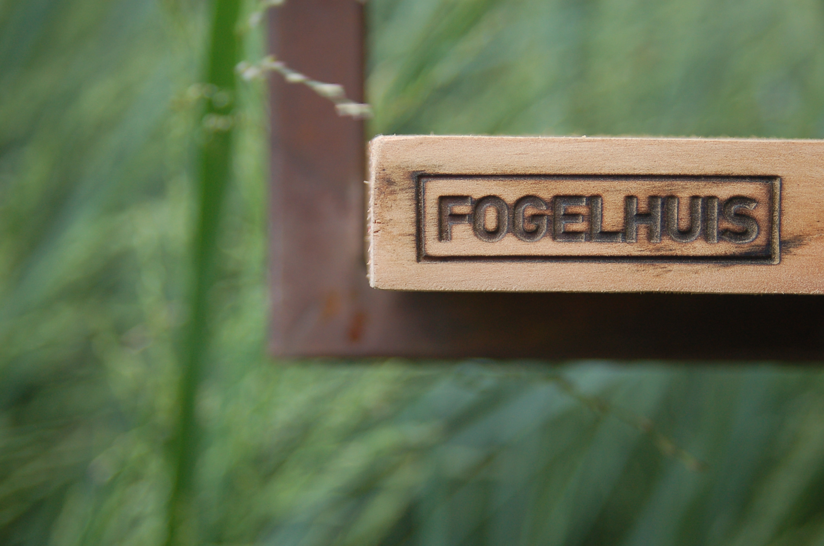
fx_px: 1919
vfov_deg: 16.2
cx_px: 412
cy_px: 273
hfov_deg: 24.2
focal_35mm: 84
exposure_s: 1/200
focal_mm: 56
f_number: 4.8
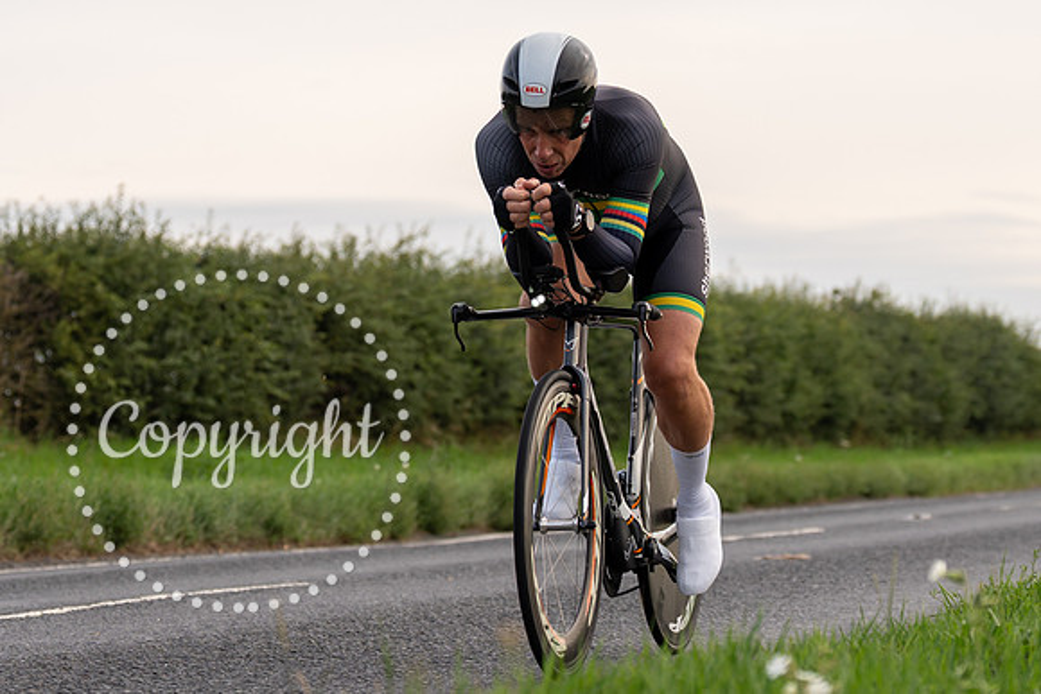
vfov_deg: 10.2
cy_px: 290
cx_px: 591
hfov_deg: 15.3
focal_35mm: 134
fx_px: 3887
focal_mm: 70
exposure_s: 1/800
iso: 100
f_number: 3.5
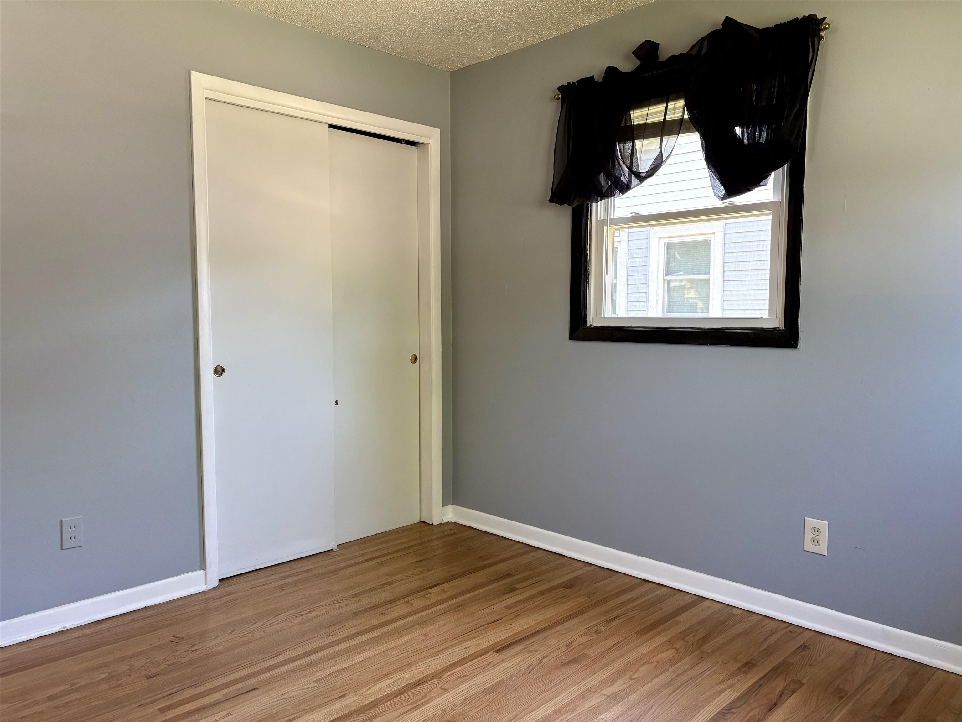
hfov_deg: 67.3
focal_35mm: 26
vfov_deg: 53.1
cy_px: 361
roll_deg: +0.4
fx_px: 723
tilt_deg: -3.7
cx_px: 481
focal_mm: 5.96
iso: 200
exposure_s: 1/120
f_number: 1.6
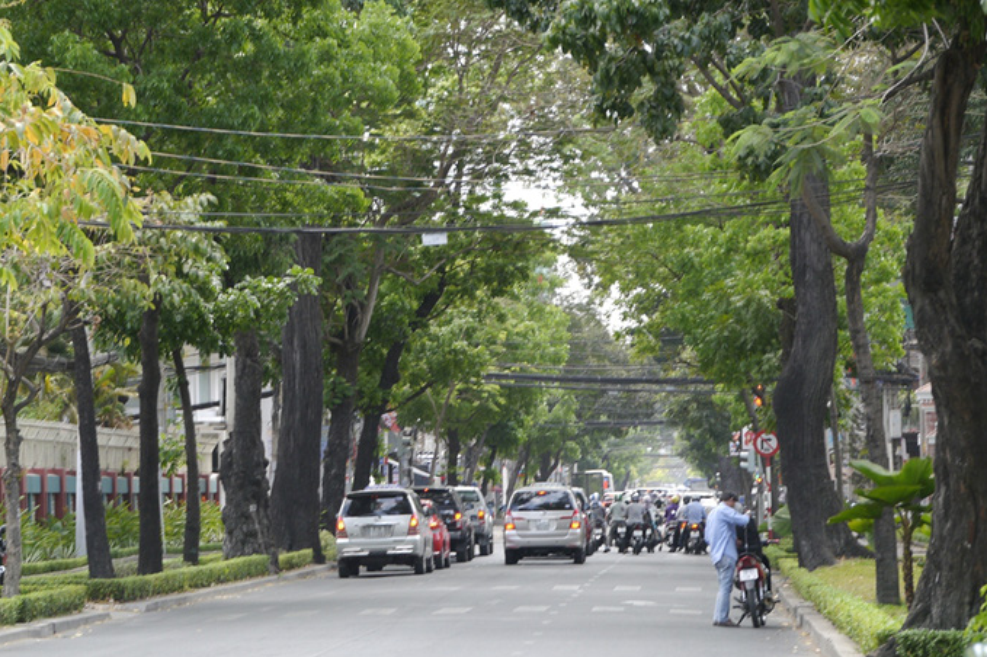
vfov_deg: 7.0
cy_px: 315
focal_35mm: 195
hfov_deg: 10.6
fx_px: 5343
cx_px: 493
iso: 400
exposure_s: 1/200
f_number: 5.4
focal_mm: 93
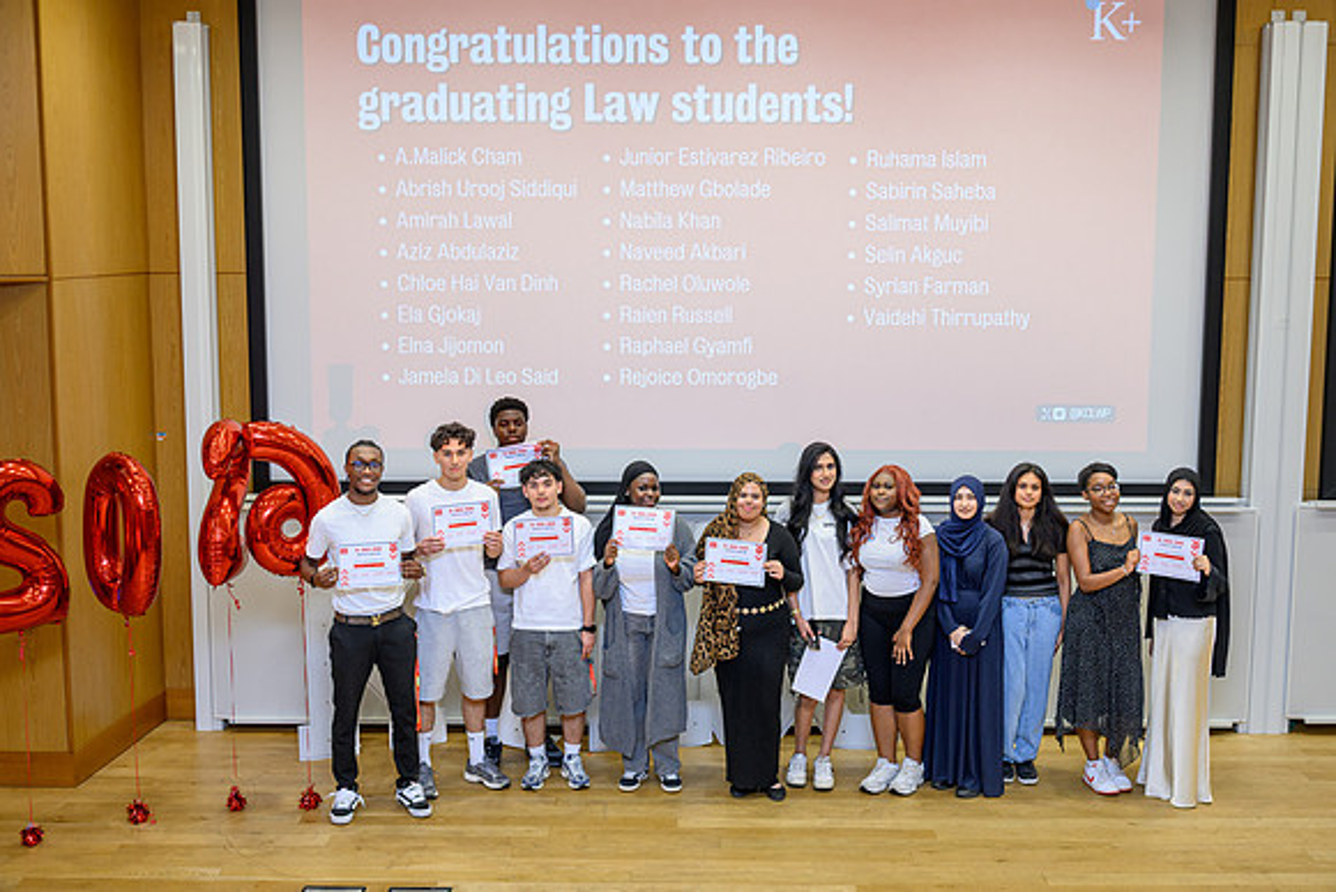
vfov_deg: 33.0
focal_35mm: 41
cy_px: 446
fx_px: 1506
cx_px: 668
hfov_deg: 47.8
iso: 1250
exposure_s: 1/200
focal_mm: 40
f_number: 2.8
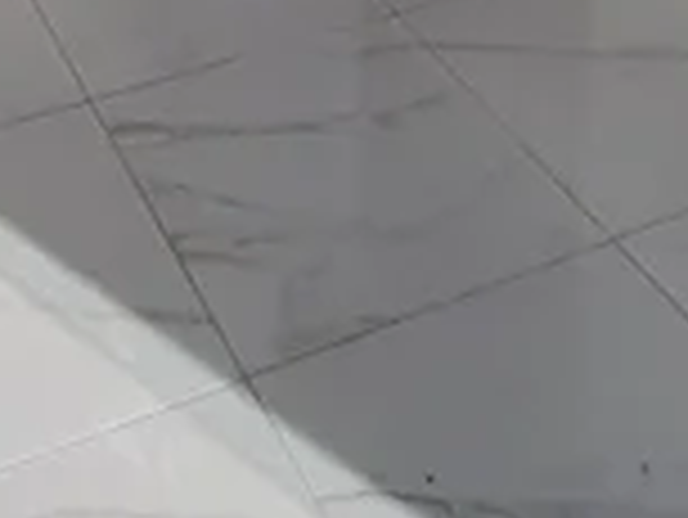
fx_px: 1392
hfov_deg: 27.3
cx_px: 157
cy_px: -750
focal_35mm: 70
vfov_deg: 14.0
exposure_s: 1/956
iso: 50
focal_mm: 1.74
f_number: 2.2
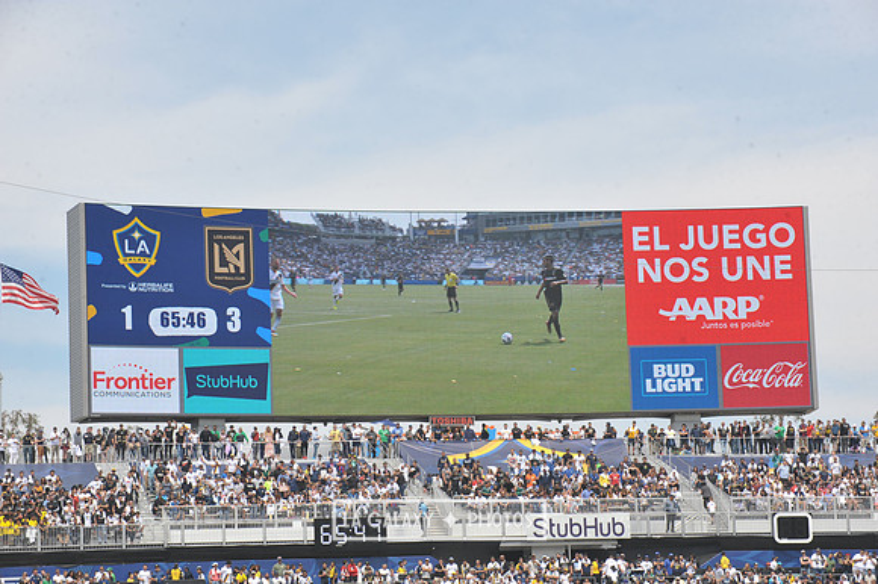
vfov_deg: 11.0
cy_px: 292
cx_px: 439
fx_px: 3047
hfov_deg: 16.4
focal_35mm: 125
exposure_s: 1/500
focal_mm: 125
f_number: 11
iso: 320
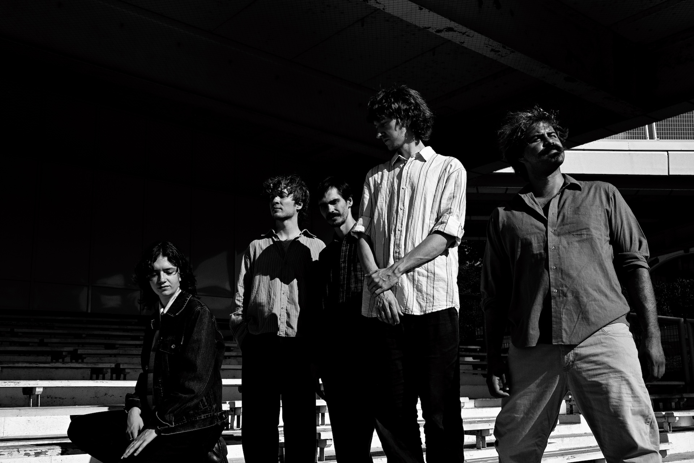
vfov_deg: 33.4
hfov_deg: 48.5
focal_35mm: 40
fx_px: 771
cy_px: 232
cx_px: 347
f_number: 11
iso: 125
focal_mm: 40
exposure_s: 1/500
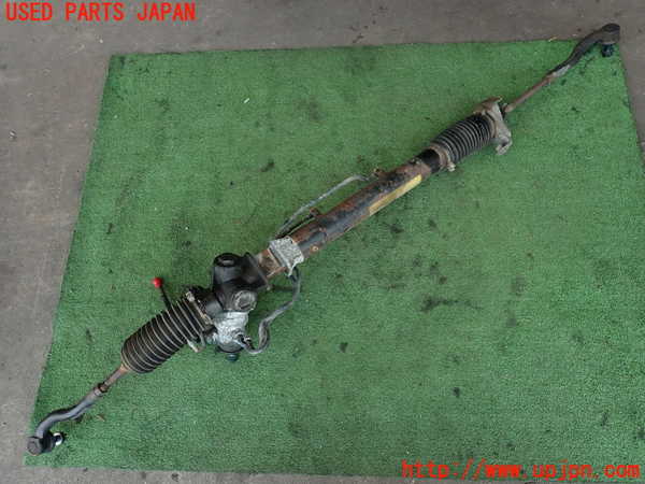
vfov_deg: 54.9
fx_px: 466
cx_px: 322
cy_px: 242
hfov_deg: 69.4
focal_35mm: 25
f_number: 2.8
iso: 100
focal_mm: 4.5
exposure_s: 1/80
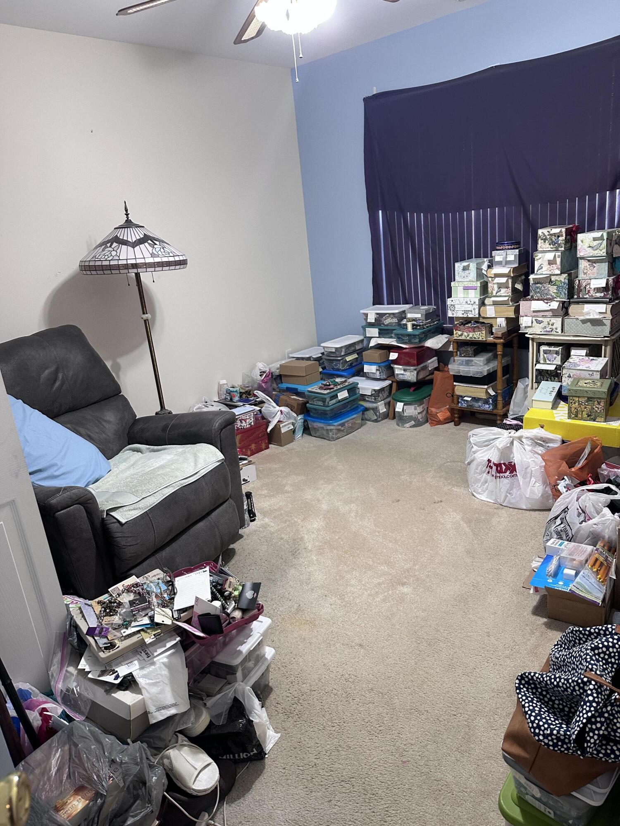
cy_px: 413
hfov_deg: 56.8
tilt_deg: -16.8
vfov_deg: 71.6
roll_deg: +5.5
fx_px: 573
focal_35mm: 24
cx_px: 310
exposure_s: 1/60
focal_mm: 6.86
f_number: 1.78
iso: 320
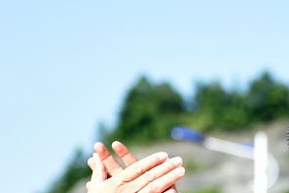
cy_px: 176
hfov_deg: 7.2
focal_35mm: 286
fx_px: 2296
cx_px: 219
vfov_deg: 4.8
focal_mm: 70
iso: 200
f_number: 3.5
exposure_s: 1/800
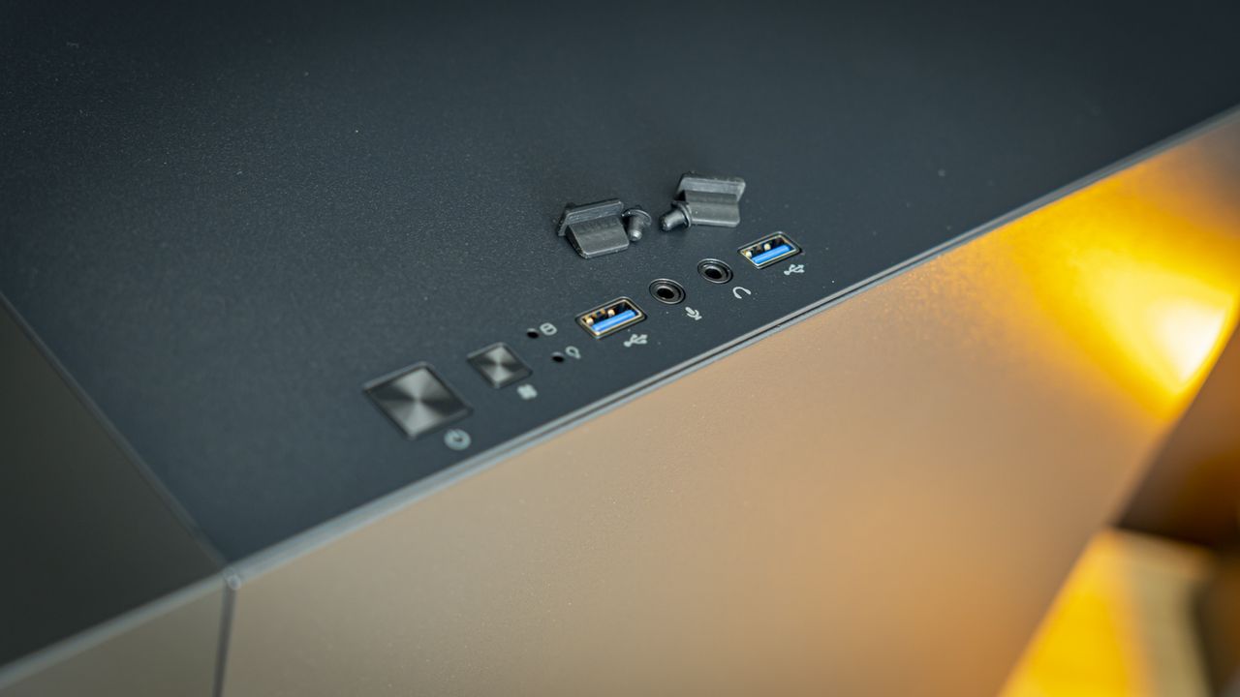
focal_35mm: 55
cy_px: 348
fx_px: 1808
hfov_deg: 37.9
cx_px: 620
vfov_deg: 21.8
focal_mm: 35
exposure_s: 1/15
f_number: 2.8
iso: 500
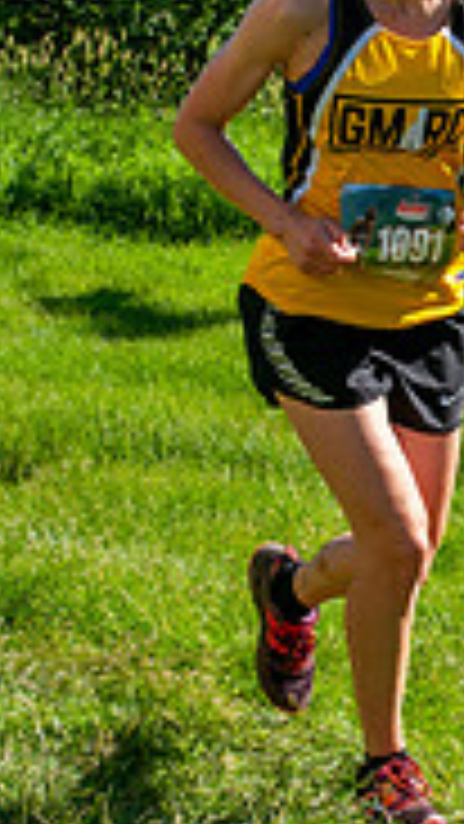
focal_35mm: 131
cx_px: 457
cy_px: 356
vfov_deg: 16.4
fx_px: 2864
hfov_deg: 9.2
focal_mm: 34
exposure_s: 1/400
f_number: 8
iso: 200
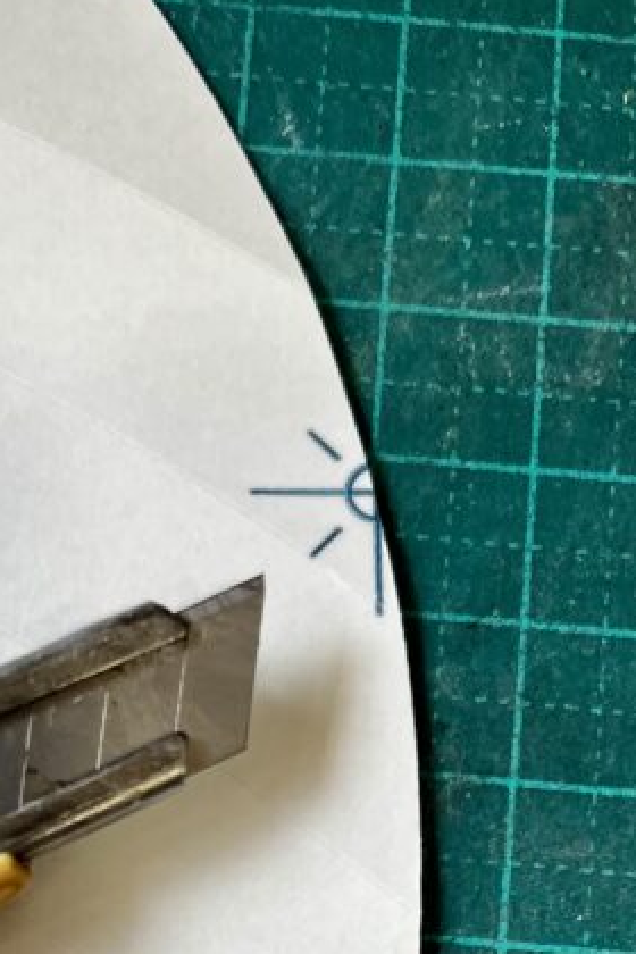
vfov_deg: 27.7
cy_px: 1068
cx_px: 34
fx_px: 1749
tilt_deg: -85.0
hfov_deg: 20.1
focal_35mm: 66
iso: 80
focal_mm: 5.1
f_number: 1.6
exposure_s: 1/100
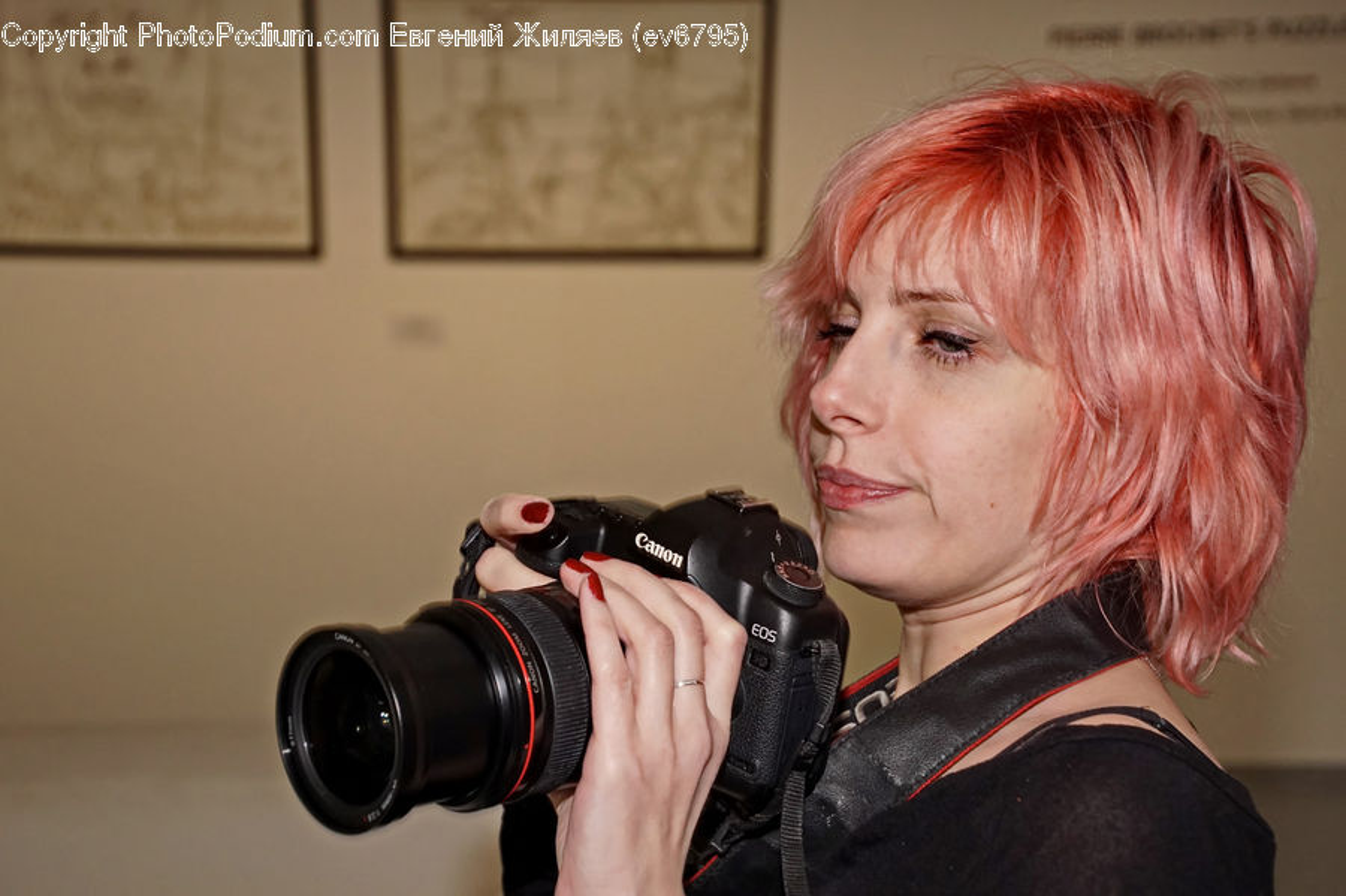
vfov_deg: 18.2
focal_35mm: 75
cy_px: 448
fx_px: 2803
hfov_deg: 27.0
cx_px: 673
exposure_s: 1/125
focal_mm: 50
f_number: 5
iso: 800
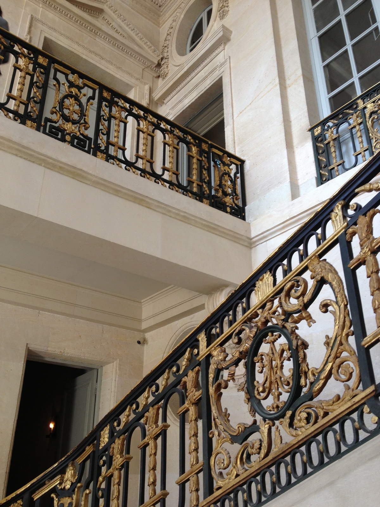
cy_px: 254
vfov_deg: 52.6
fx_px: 512
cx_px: 190
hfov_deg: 40.7
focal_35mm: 35
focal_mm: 4.28
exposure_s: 1/30
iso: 50
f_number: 2.4
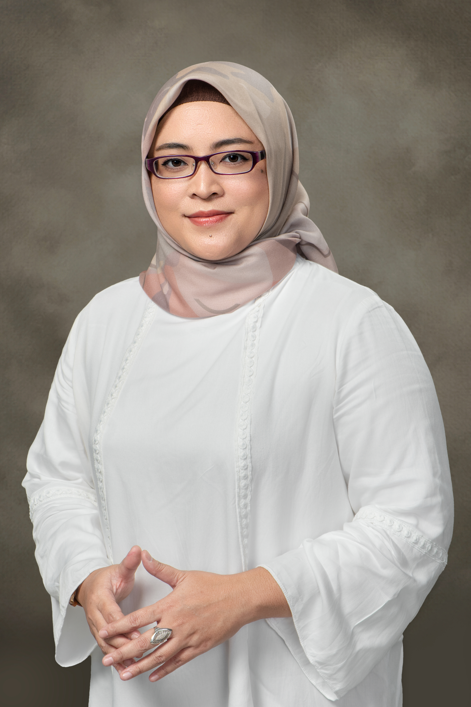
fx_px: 1629
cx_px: 236
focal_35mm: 83
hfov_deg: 16.5
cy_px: 354
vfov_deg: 24.5
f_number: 14
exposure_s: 1/125
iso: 320
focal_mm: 55
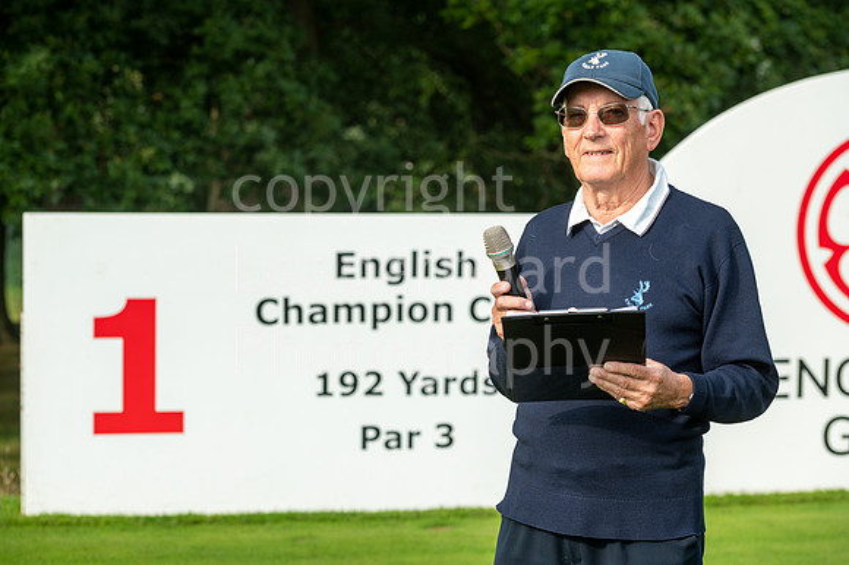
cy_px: 282
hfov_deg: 20.4
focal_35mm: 100
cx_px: 424
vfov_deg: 13.7
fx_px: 2359
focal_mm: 98
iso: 200
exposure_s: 1/800
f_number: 5.6
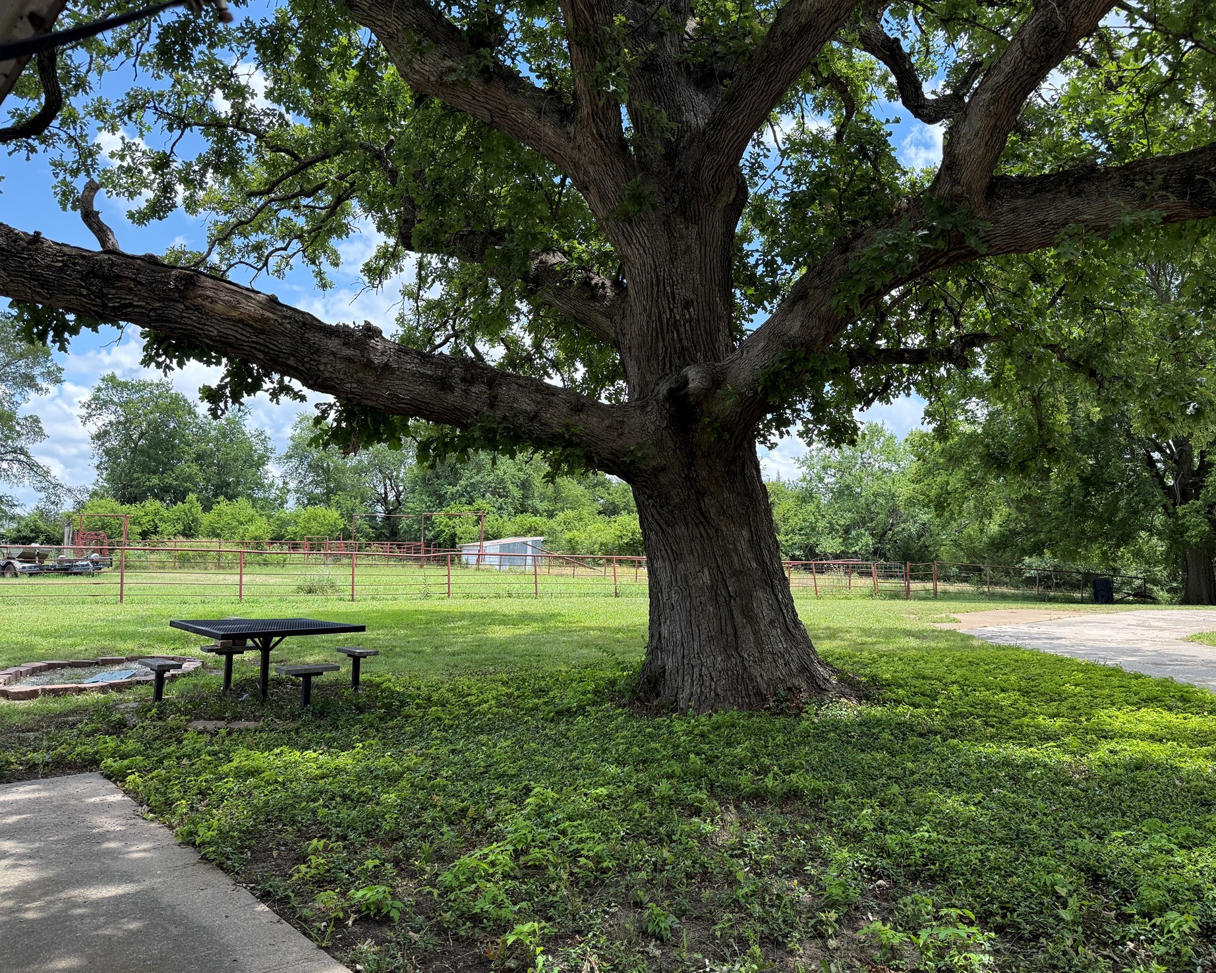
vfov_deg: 54.9
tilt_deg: +4.9
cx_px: 669
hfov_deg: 65.9
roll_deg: -0.4
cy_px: 473
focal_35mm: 26
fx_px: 936
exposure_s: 1/1337
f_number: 1.78
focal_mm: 6.76
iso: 100
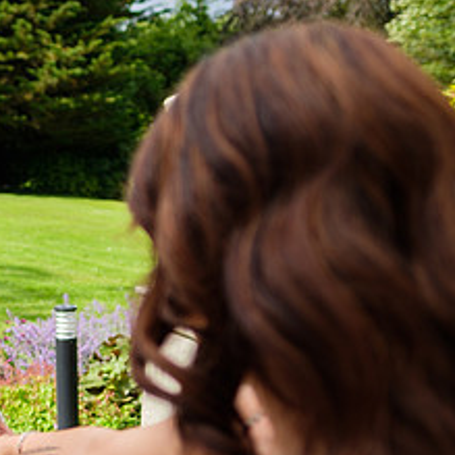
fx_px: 833
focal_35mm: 56
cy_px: 274
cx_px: -8
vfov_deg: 30.5
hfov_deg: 28.5
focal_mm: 16
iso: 200
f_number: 1.6
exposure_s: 1/4000
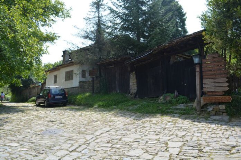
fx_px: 201
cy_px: 80
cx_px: 120
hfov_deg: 62.0
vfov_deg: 43.5
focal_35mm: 30
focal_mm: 20
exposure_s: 1/250
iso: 200
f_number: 8
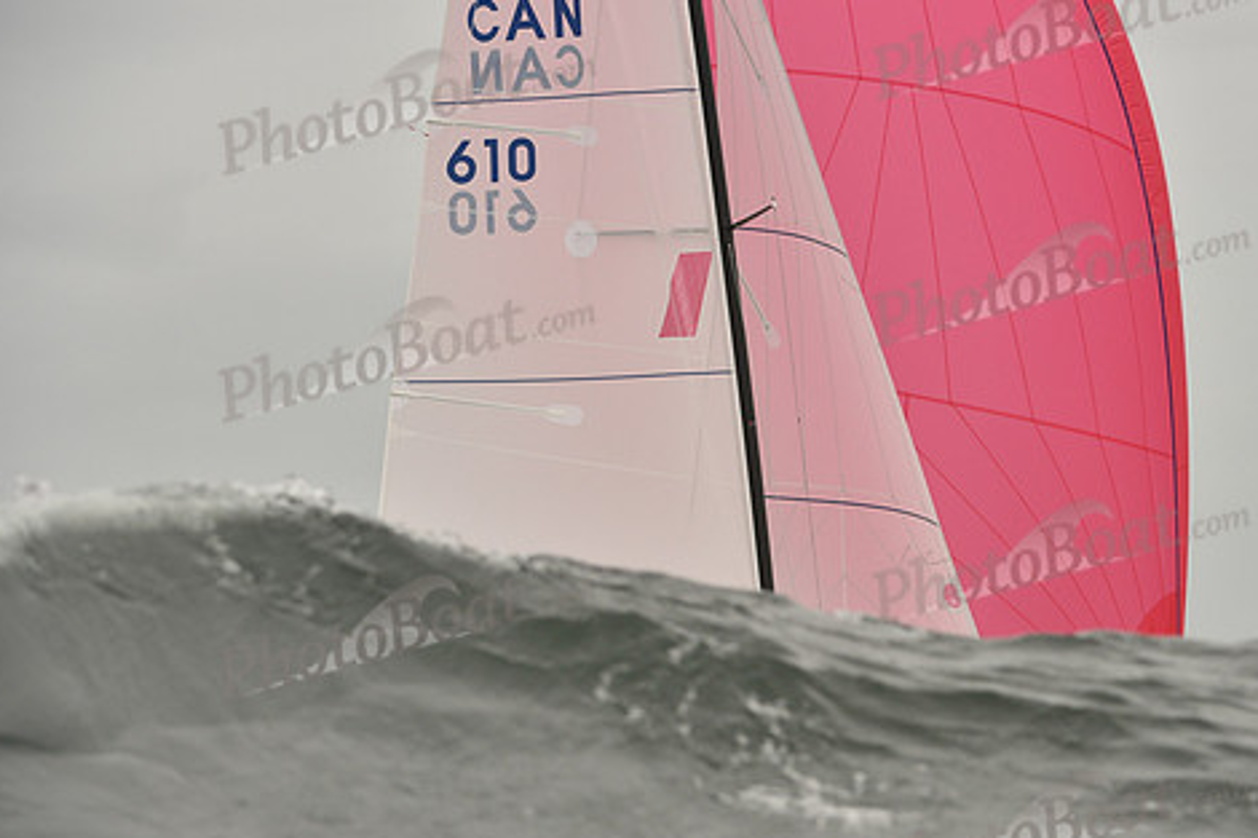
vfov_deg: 5.6
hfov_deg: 8.3
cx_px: 736
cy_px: 454
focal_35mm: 247
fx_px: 8628
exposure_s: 1/1250
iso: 400
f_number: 7.1
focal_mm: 200
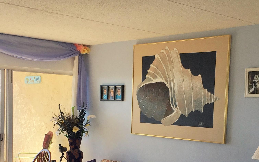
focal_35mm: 61
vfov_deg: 21.0
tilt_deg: -4.6
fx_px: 431
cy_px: 137
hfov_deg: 33.5
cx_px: 117
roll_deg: -2.2
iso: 32
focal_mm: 4.15
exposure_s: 1/353
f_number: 2.2
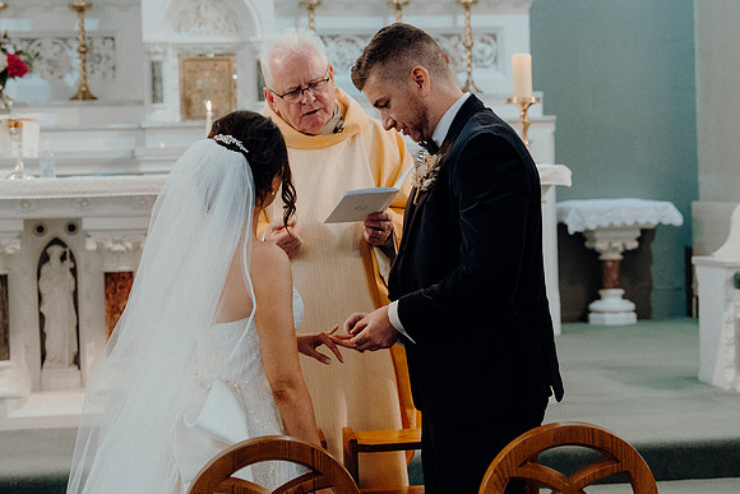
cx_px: 370
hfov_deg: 25.7
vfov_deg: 17.3
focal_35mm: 79
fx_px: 1624
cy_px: 247
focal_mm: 53
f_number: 3.5
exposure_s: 1/160
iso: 3200
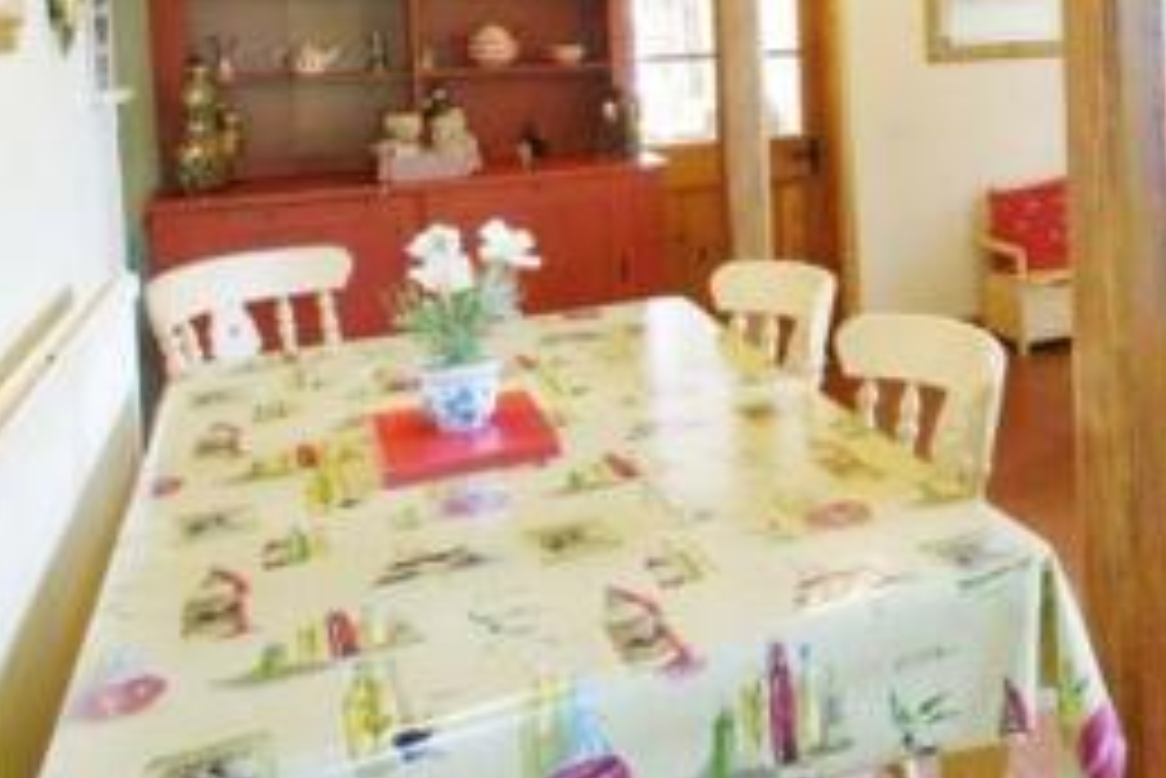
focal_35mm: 38
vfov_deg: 32.9
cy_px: 43
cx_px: 1150
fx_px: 1231
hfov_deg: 43.8
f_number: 8
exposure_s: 1/6
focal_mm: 10
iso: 400
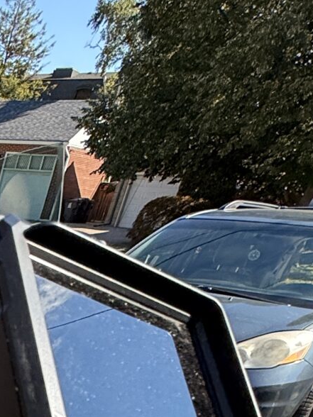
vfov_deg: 25.4
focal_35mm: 61
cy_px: 596
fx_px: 735
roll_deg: -4.6
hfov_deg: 17.2
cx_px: -320
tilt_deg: -28.8
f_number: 2.2
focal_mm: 2.22
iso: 64
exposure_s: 1/486
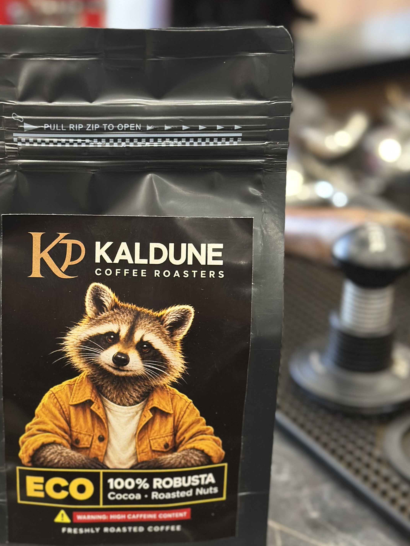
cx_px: 120
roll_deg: -0.7
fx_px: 1074
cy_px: 319
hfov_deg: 21.5
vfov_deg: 28.5
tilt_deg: -29.8
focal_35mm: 68
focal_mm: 6.86
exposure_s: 1/50
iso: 320
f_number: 1.78
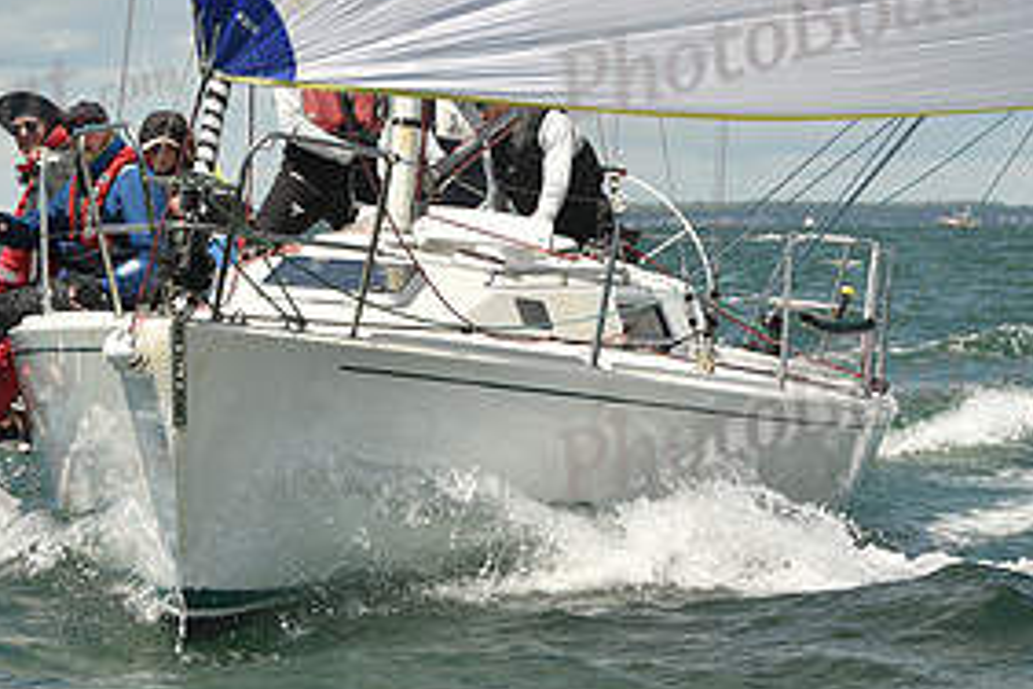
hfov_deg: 6.9
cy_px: 269
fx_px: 8550
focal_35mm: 298
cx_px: 370
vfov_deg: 4.6
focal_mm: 145
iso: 320
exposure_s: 1/800
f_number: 13
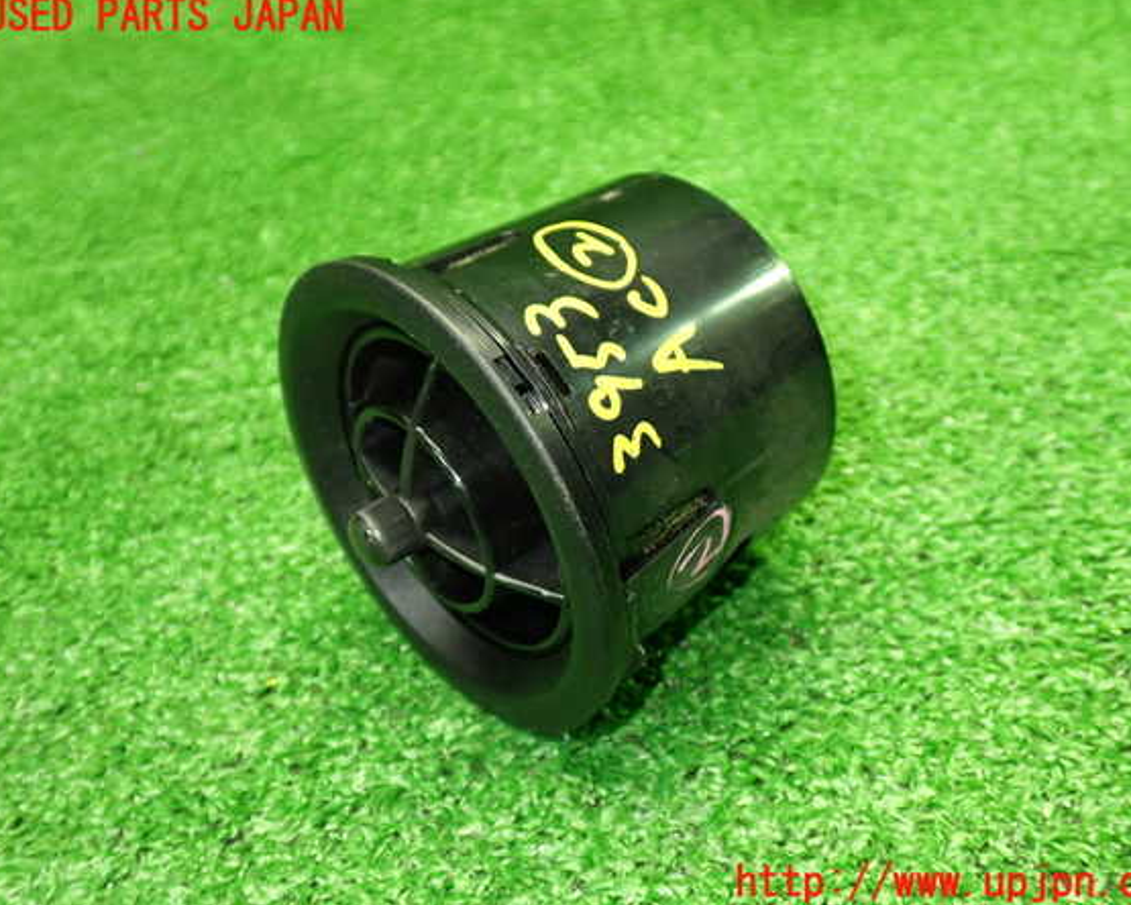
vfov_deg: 39.2
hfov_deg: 47.9
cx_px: 585
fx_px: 1272
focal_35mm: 38
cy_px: 450
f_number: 2.5
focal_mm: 6.37
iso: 400
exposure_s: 1/40
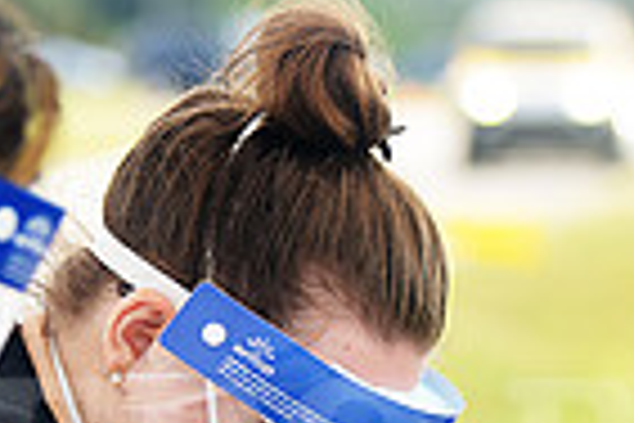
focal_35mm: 350
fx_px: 6163
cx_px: 526
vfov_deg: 3.9
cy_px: 718
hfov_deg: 5.9
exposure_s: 1/250
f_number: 2.8
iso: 64
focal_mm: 85
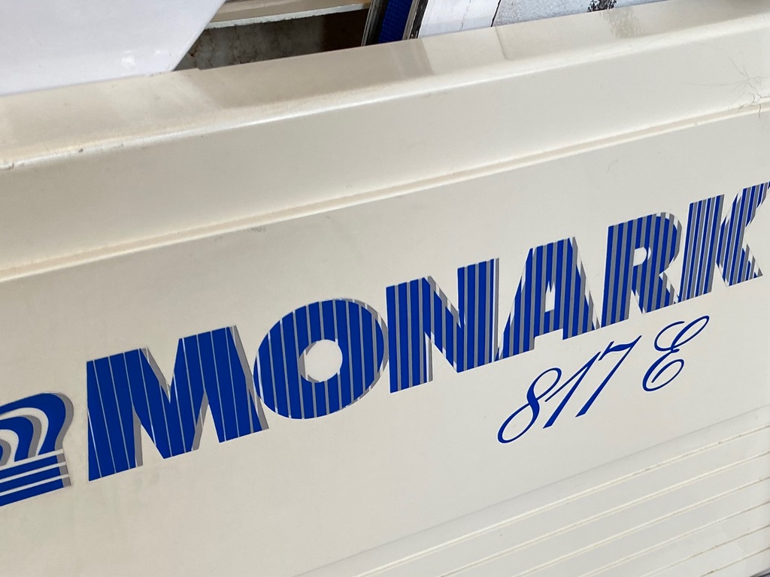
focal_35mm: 52
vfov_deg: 27.6
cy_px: 446
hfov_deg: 36.6
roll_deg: -1.0
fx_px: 1157
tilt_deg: -35.6
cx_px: 474
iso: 64
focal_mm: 4.25
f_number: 1.8
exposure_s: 1/100
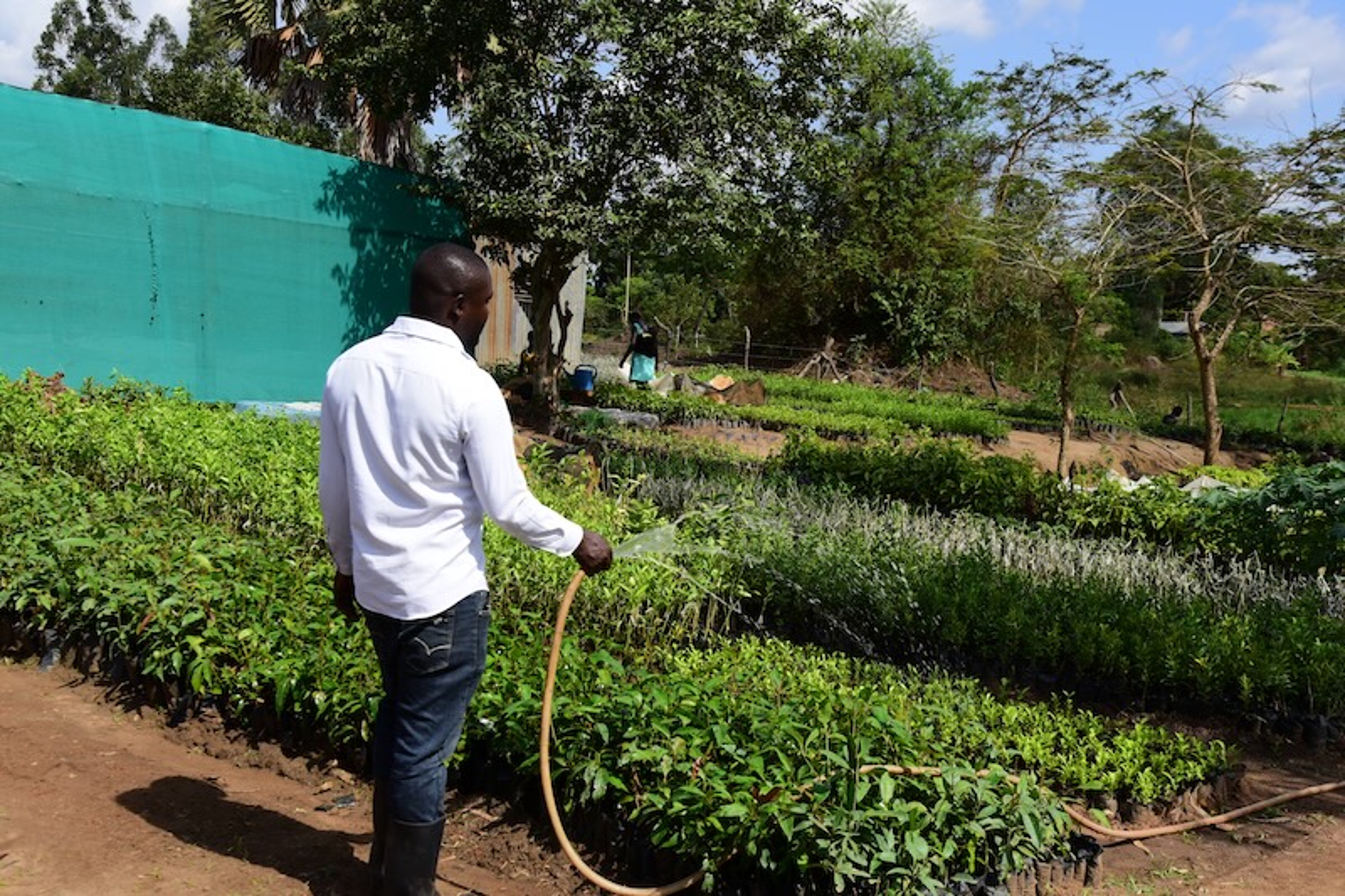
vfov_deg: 33.4
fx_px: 1494
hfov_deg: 48.5
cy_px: 448
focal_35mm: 40
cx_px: 672
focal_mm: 40
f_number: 7.1
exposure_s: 1/160
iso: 100
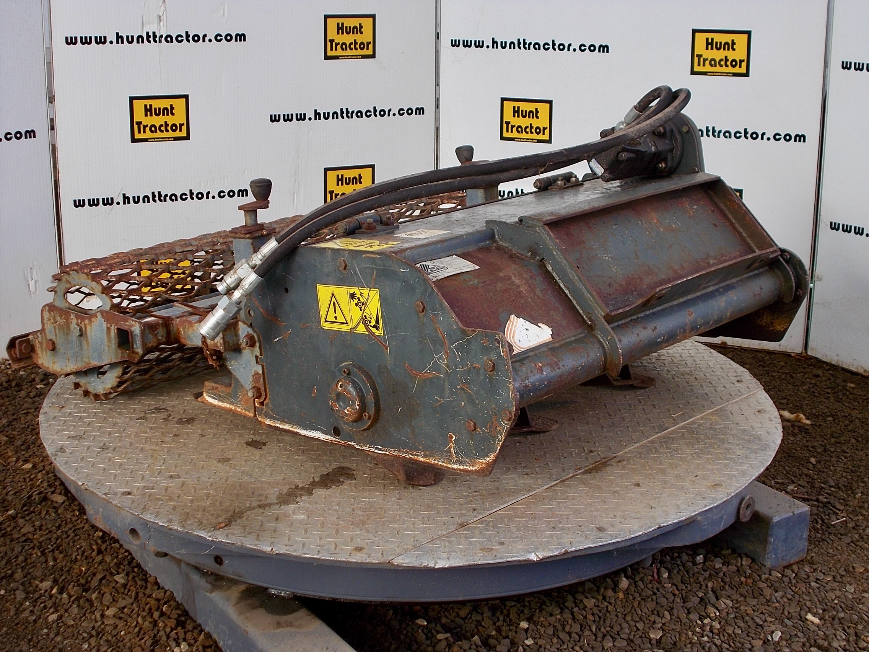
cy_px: 326
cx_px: 434
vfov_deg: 29.1
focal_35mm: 50
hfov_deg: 38.2
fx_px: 1255
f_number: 4.5
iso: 80
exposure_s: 1/60
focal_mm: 9
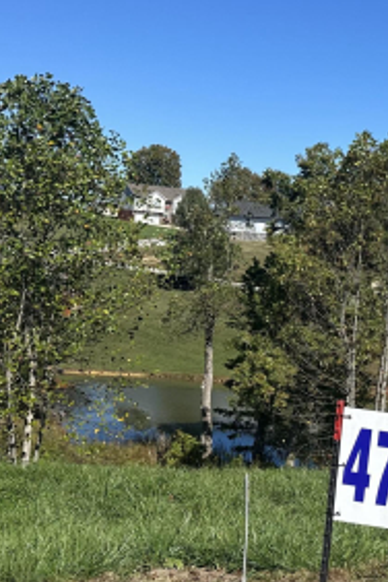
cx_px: 375
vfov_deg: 33.9
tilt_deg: -4.0
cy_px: 310
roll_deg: -3.8
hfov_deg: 22.2
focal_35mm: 59
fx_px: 954
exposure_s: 1/4184
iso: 80
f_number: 1.78
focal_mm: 6.86
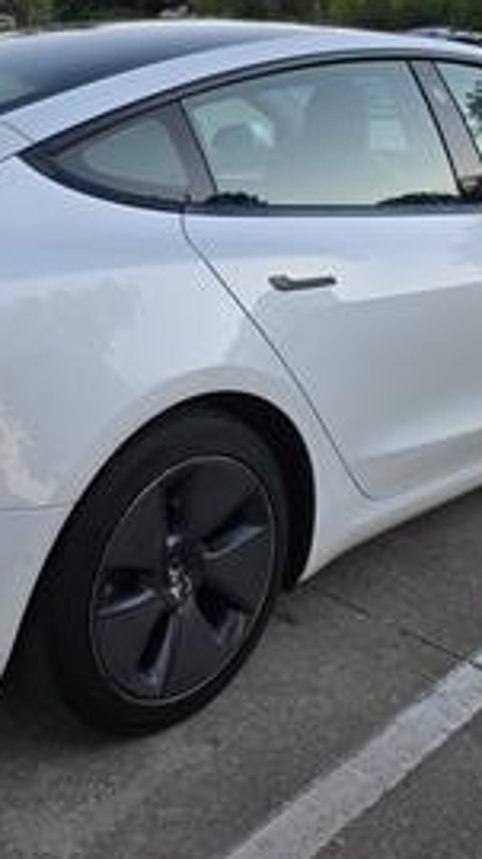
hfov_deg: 25.2
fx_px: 1070
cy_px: 281
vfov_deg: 43.1
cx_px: 153
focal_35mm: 47
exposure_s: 1/180
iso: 125
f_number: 1.7
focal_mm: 6.3
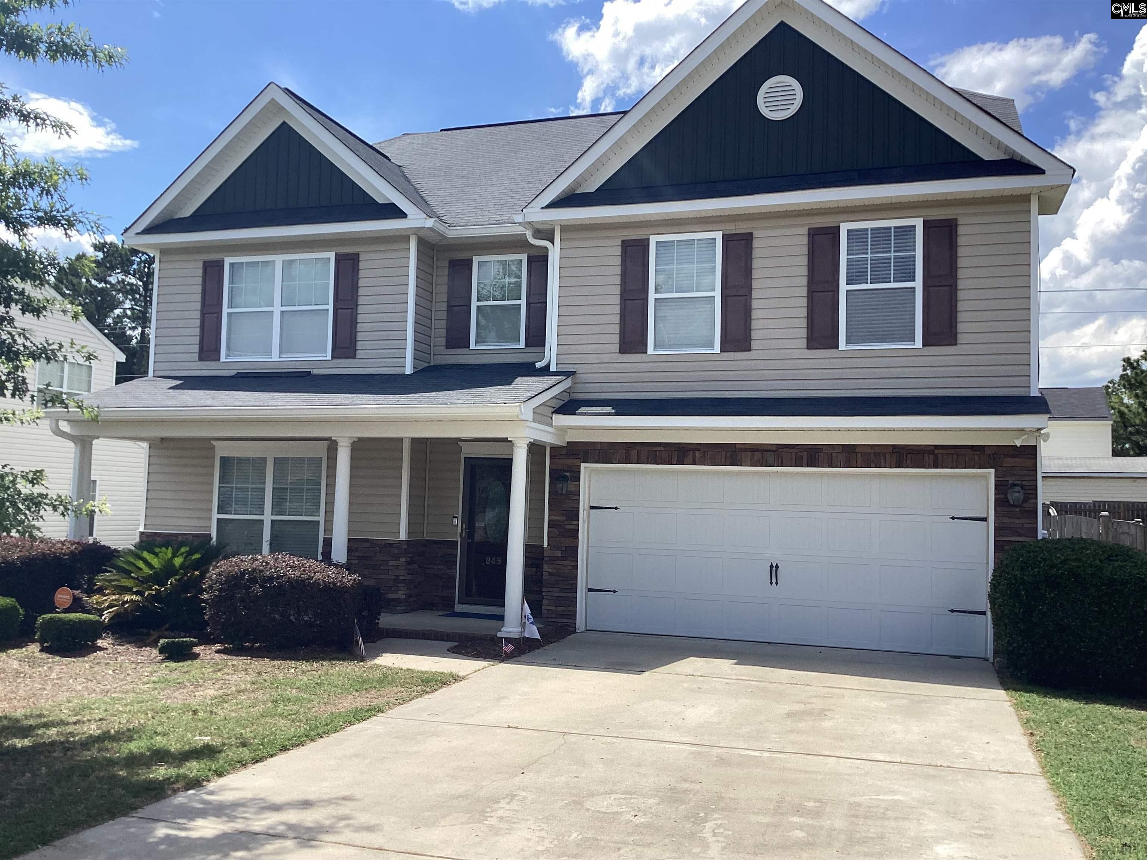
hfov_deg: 58.4
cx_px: 574
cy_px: 430
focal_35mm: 31
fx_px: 1027
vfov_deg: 45.4
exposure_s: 1/1404
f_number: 2.4
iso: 25
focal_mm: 3.3
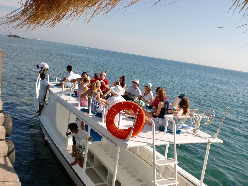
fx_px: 251
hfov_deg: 52.6
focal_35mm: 35
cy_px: 93
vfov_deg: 40.7
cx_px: 124
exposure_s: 1/1000
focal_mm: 6.3
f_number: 3.1
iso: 64
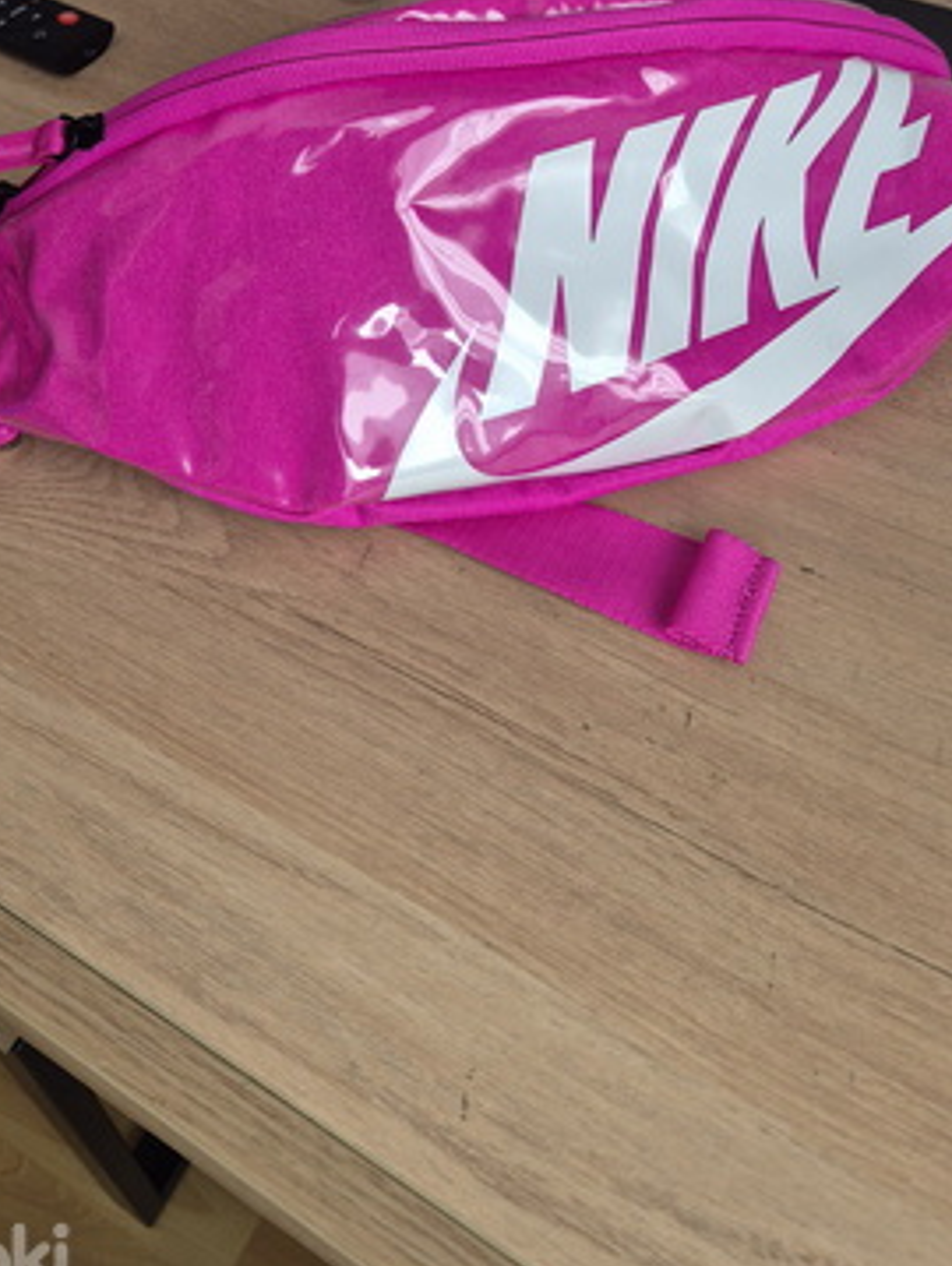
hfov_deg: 44.0
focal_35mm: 32
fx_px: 1171
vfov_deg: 56.3
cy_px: 497
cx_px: 379
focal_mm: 5.4
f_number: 1.8
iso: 250
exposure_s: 1/100
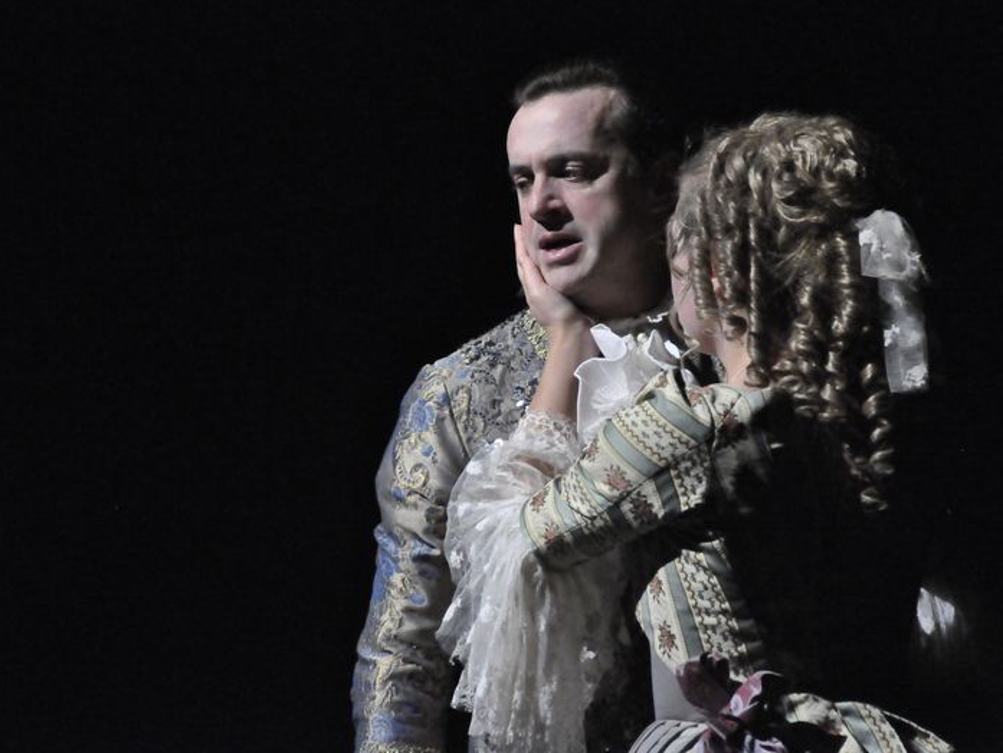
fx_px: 5030
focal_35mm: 174
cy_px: 376
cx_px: 543
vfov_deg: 8.6
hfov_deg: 11.4
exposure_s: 1/60
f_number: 5.6
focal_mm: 105
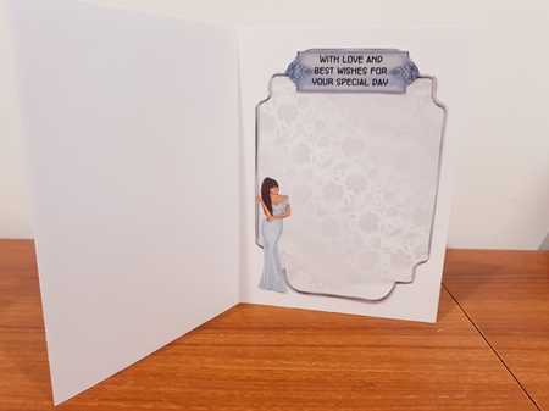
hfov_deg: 65.4
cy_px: 206
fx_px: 428
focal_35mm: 27
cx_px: 274
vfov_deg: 51.3
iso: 160
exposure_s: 1/33
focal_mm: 3.6
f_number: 1.9
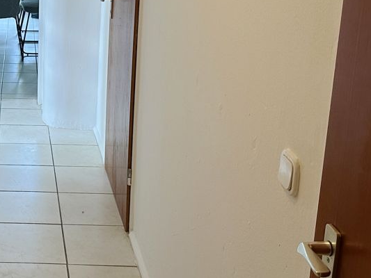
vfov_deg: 23.9
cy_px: 38
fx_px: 643
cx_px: 0
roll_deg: -0.6
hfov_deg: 30.0
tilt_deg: -12.2
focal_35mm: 60
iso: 160
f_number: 1.78
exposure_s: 1/100
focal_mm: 6.86
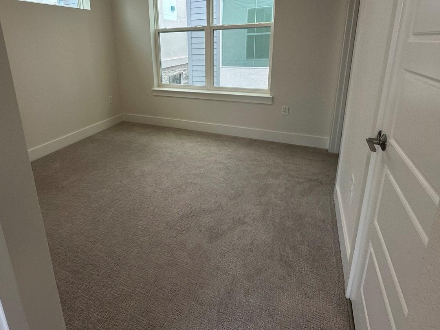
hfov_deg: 81.2
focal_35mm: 20
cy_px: 110
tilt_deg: -15.0
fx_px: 254
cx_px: 188
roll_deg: +1.4
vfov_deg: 64.3
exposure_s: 1/120
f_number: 2.2
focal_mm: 2.22
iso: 125
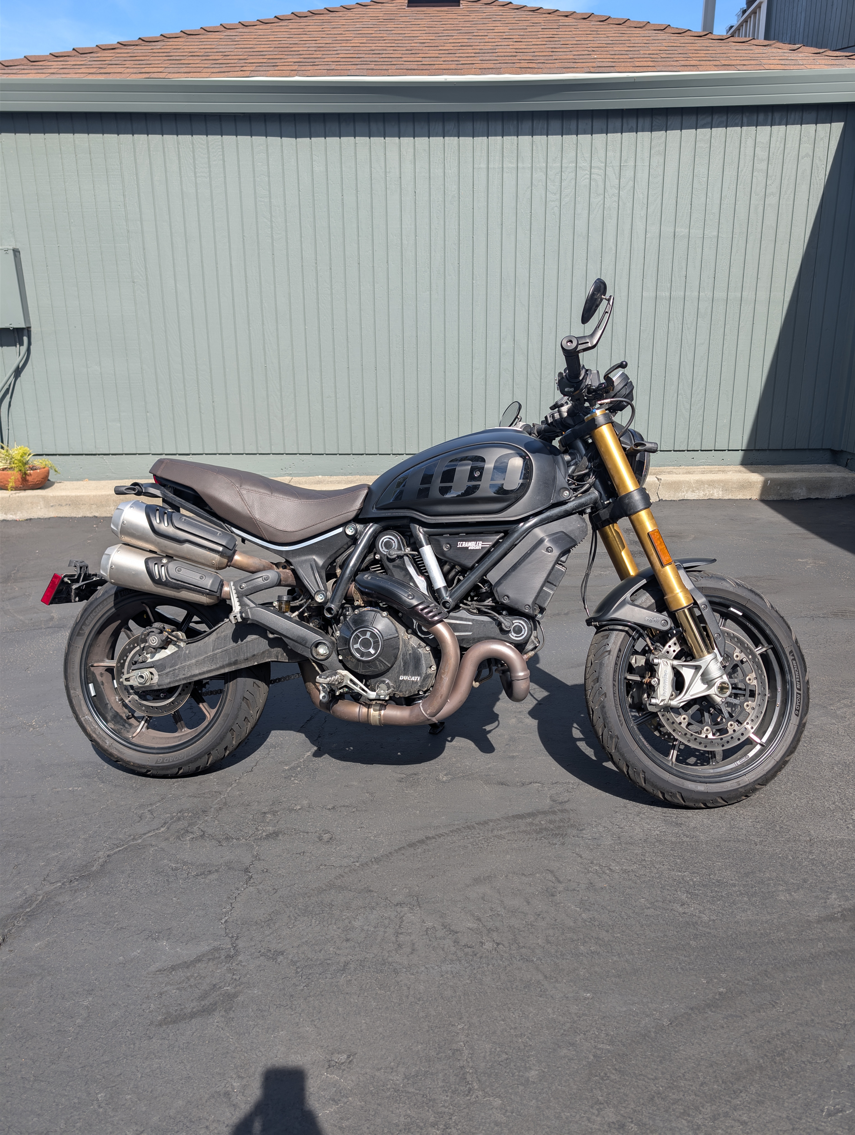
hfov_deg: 56.9
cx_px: 428
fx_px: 788
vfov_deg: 71.5
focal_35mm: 24
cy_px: 568
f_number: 1.68
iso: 24
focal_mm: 6.9
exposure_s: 1/500
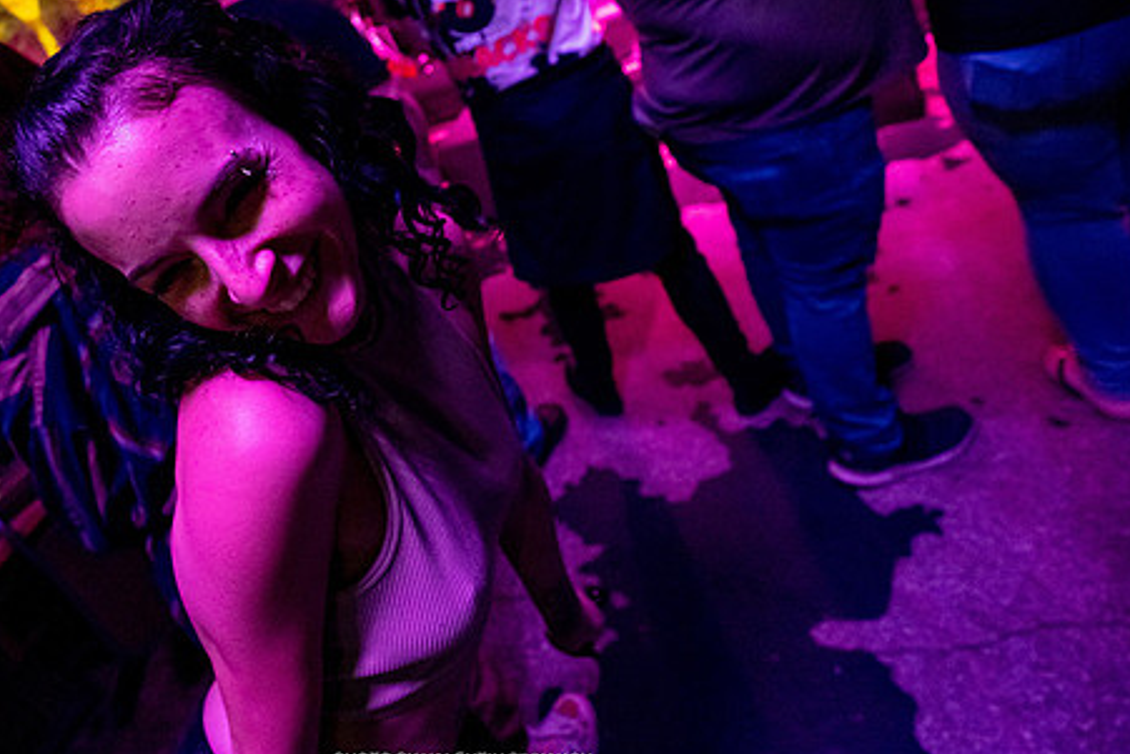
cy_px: 224
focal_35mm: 21
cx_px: 343
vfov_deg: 57.6
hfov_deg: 77.5
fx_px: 659
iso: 3200
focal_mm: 14
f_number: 2.8
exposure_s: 1/125
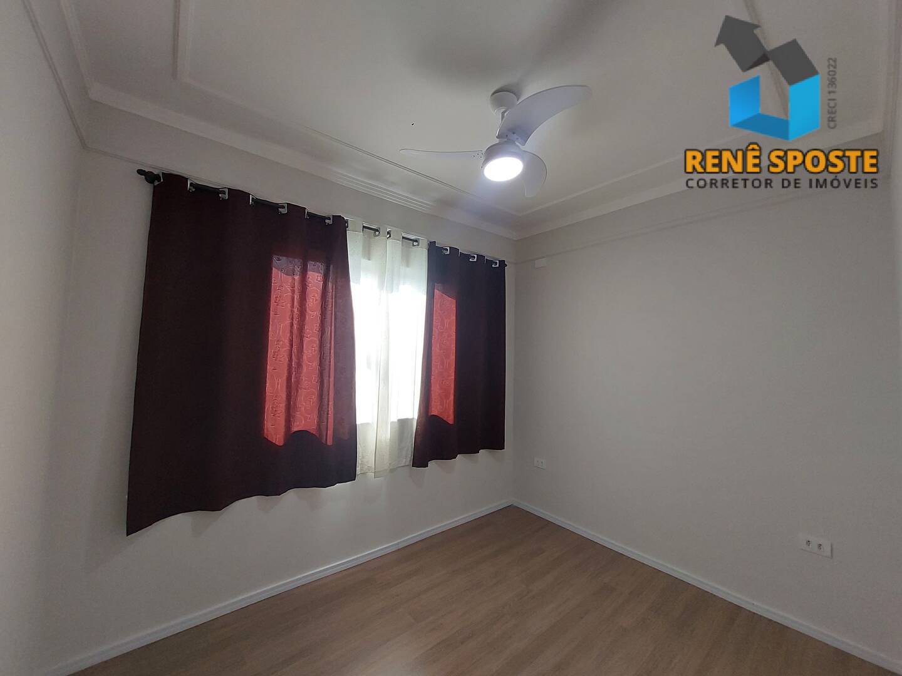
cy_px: 338
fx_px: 339
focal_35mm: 13
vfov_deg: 89.9
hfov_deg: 106.2
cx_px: 451
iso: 64
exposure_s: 1/60
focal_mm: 1.74
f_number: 2.2
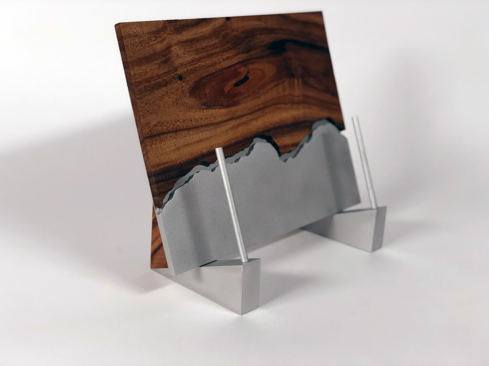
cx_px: 244
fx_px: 735
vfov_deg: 28.0
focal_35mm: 52
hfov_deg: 36.8
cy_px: 183
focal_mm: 6
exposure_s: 1/60
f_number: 2.4
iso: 125
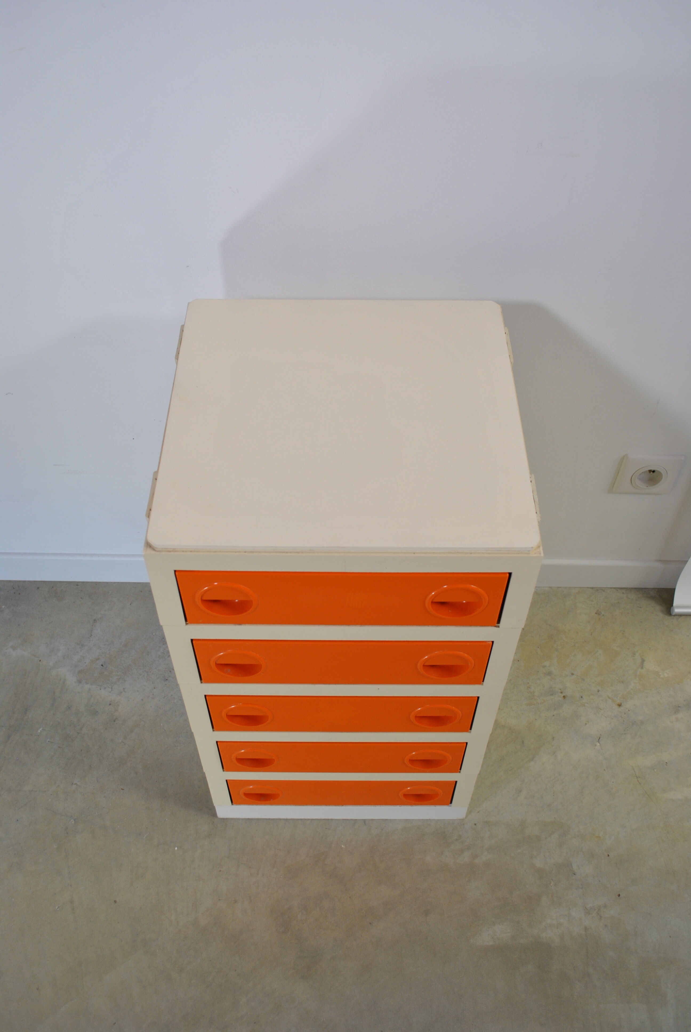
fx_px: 861
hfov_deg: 43.7
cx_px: 346
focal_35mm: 30
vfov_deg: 61.9
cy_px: 516
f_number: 5
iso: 200
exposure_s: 1/100
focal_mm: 20
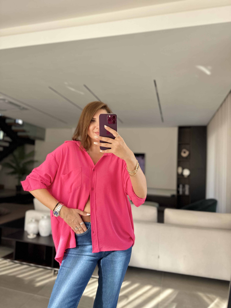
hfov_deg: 56.8
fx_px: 214
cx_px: 116
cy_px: 154
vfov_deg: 71.6
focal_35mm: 24
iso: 125
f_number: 1.78
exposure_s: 1/121
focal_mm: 6.86
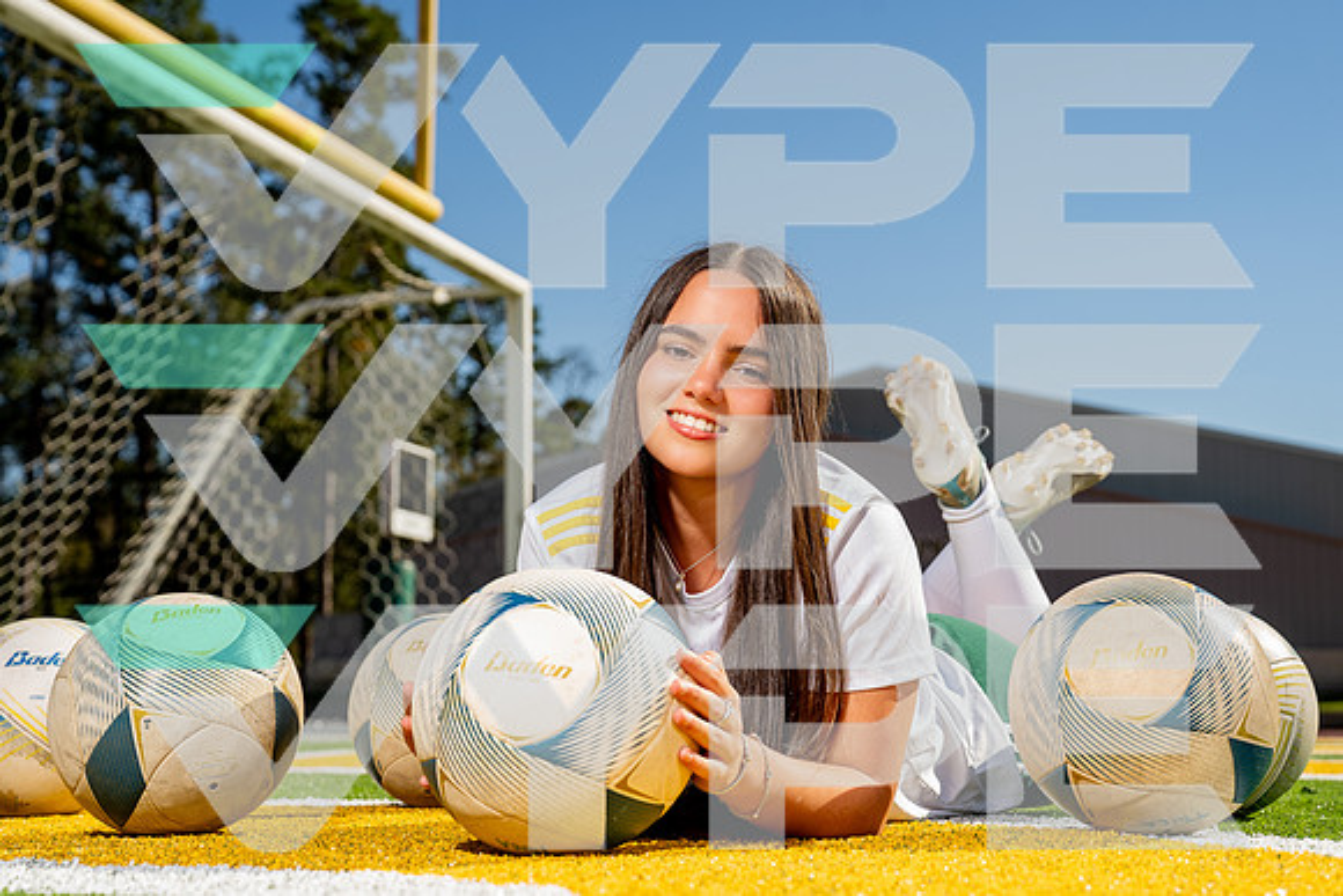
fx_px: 1987
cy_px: 422
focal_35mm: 53
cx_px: 673
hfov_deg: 37.3
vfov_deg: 25.4
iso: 200
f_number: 5
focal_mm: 49
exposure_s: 1/1000
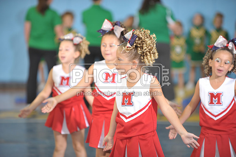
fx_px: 1310
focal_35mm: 200
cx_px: 118
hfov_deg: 10.3
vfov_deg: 6.9
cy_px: 78
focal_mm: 200
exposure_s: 1/100
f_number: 2.8
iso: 500
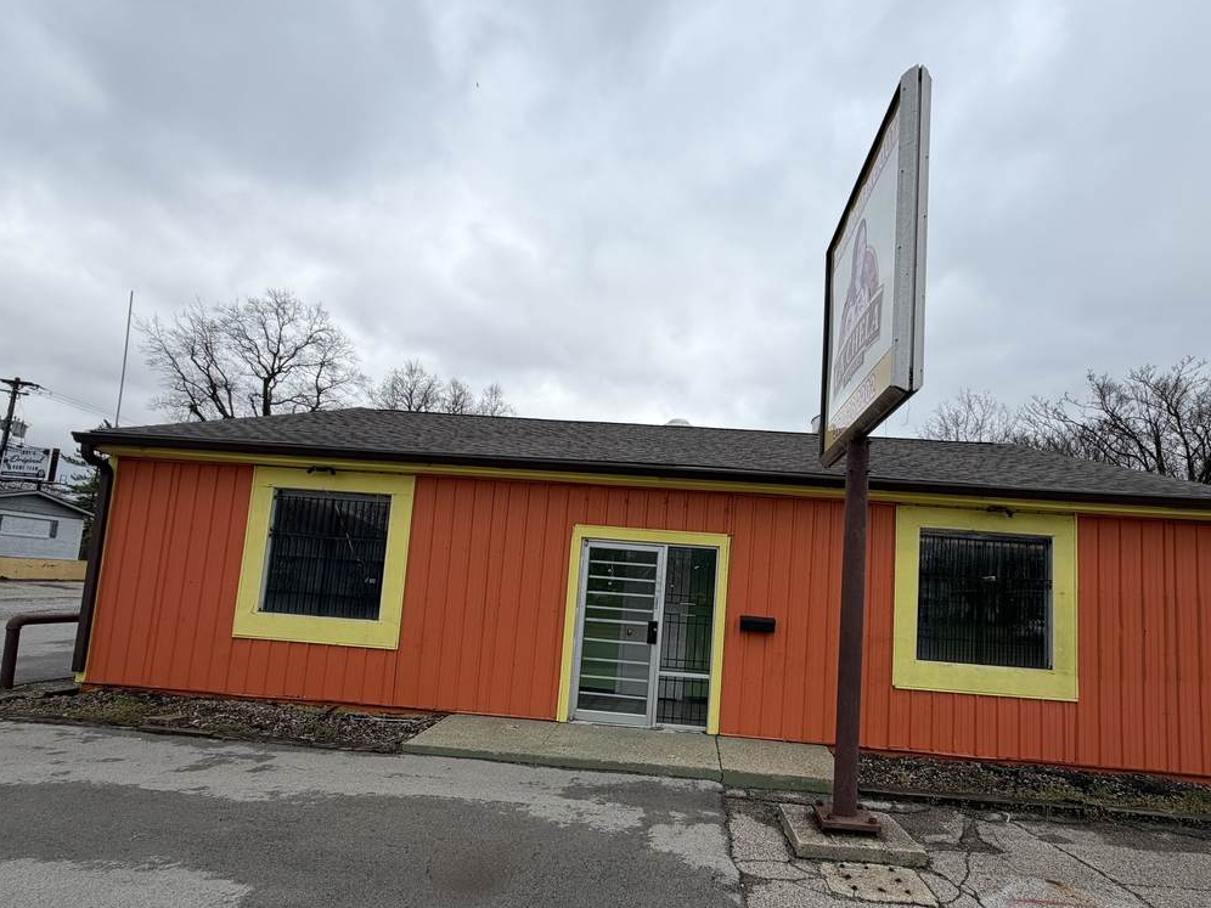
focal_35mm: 18
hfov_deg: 87.5
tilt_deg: +5.8
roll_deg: -5.0
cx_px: 666
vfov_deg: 71.1
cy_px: 530
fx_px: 630
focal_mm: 2.22
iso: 20
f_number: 2.2
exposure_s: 1/770
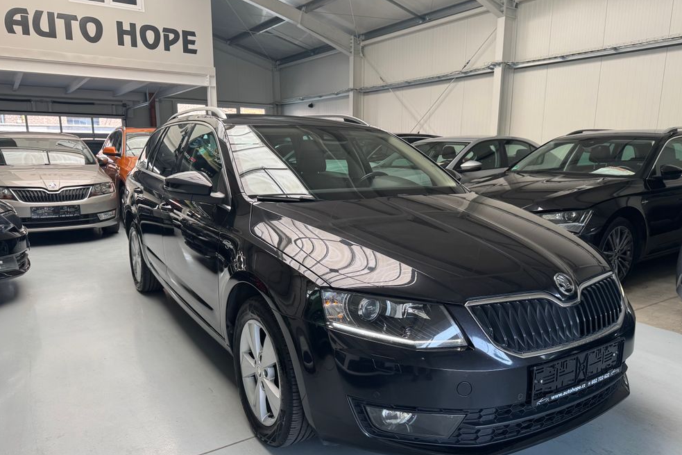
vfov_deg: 49.4
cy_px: 260
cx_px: 348
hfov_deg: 69.4
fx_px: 492
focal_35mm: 26
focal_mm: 6.76
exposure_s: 1/121
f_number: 1.78
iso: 80
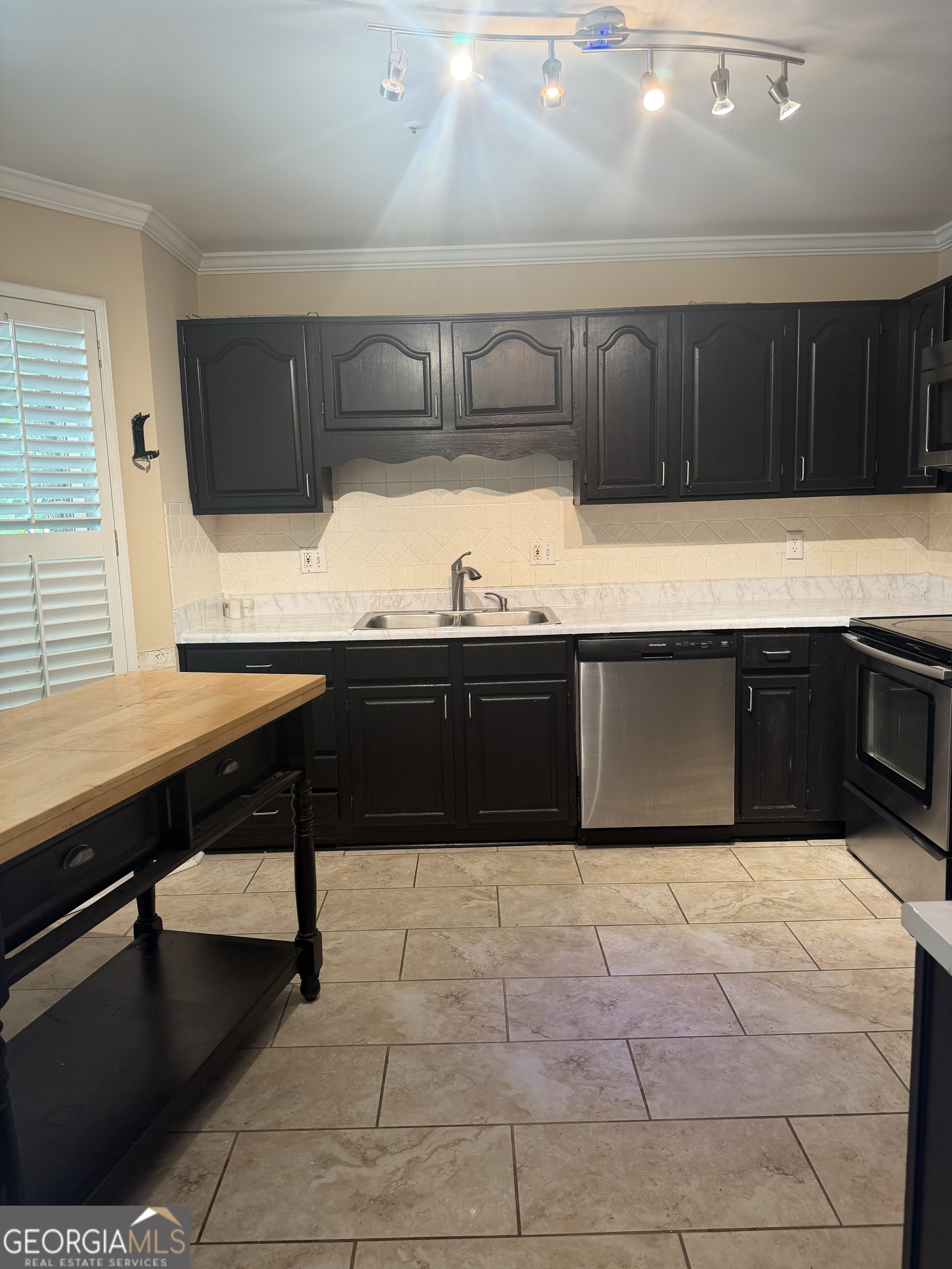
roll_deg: +1.3
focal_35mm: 24
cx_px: 476
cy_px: 634
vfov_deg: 71.6
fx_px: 880
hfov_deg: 56.8
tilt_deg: -8.3
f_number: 1.78
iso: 160
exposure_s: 1/60
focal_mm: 6.76
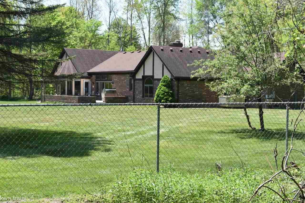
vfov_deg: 22.6
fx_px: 508
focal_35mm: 60
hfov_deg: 33.4
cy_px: 102
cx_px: 152
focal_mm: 40
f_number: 9
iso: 200
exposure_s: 1/320
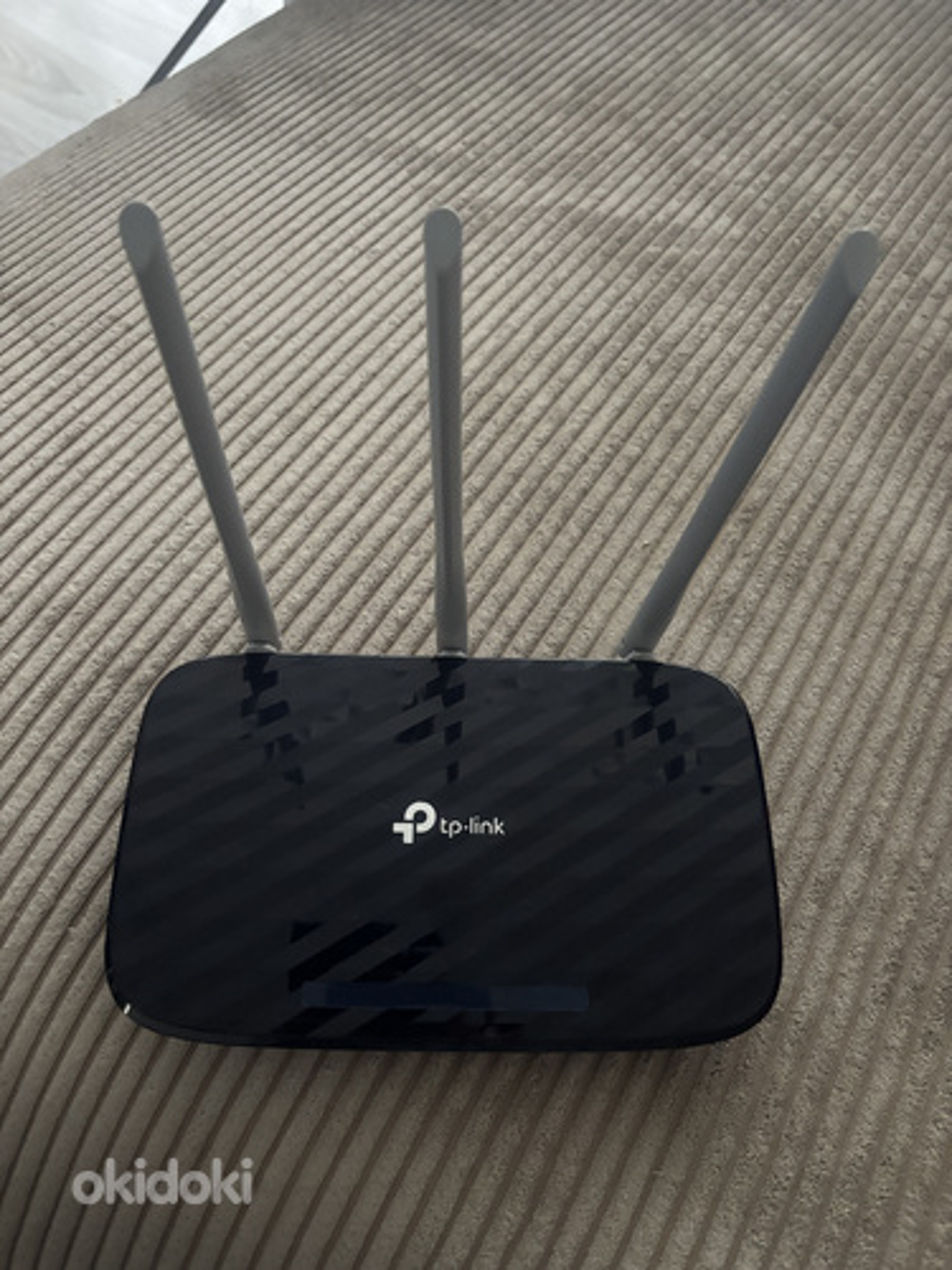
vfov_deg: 67.3
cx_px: 476
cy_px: 635
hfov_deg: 53.1
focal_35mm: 26
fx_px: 953
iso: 640
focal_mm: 5.96
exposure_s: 1/25
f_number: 1.6
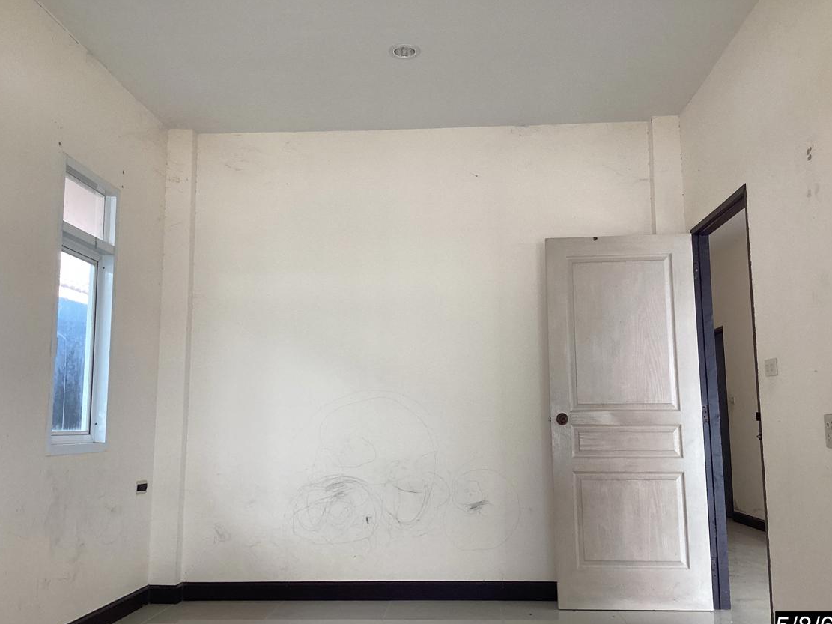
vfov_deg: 44.1
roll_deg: -0.2
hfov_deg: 56.8
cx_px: 420
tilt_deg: +8.0
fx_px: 769
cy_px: 319
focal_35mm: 32
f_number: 2.4
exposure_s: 1/120
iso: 50
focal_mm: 3.3
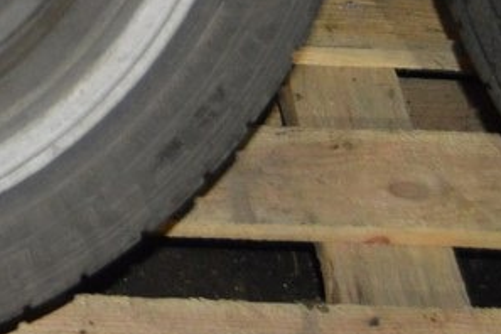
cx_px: -300
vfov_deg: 10.5
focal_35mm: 124
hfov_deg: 15.0
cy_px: -227
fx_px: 1726
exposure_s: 1/60
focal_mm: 24
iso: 3200
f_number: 3.8
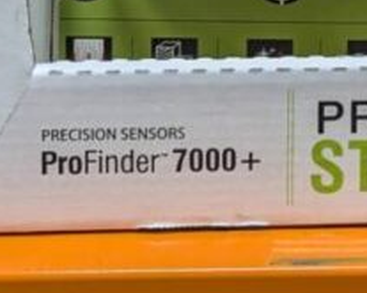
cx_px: 488
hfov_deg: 13.8
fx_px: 1453
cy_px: -455
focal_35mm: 134
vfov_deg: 9.8
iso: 181
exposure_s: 1/149
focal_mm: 6.81
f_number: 1.85
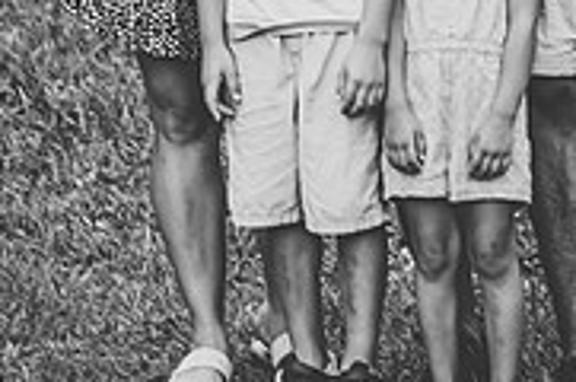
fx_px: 6564
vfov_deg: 3.3
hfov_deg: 5.0
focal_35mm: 411
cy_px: -201
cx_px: 347
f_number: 3.5
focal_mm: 165
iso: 250
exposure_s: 1/160
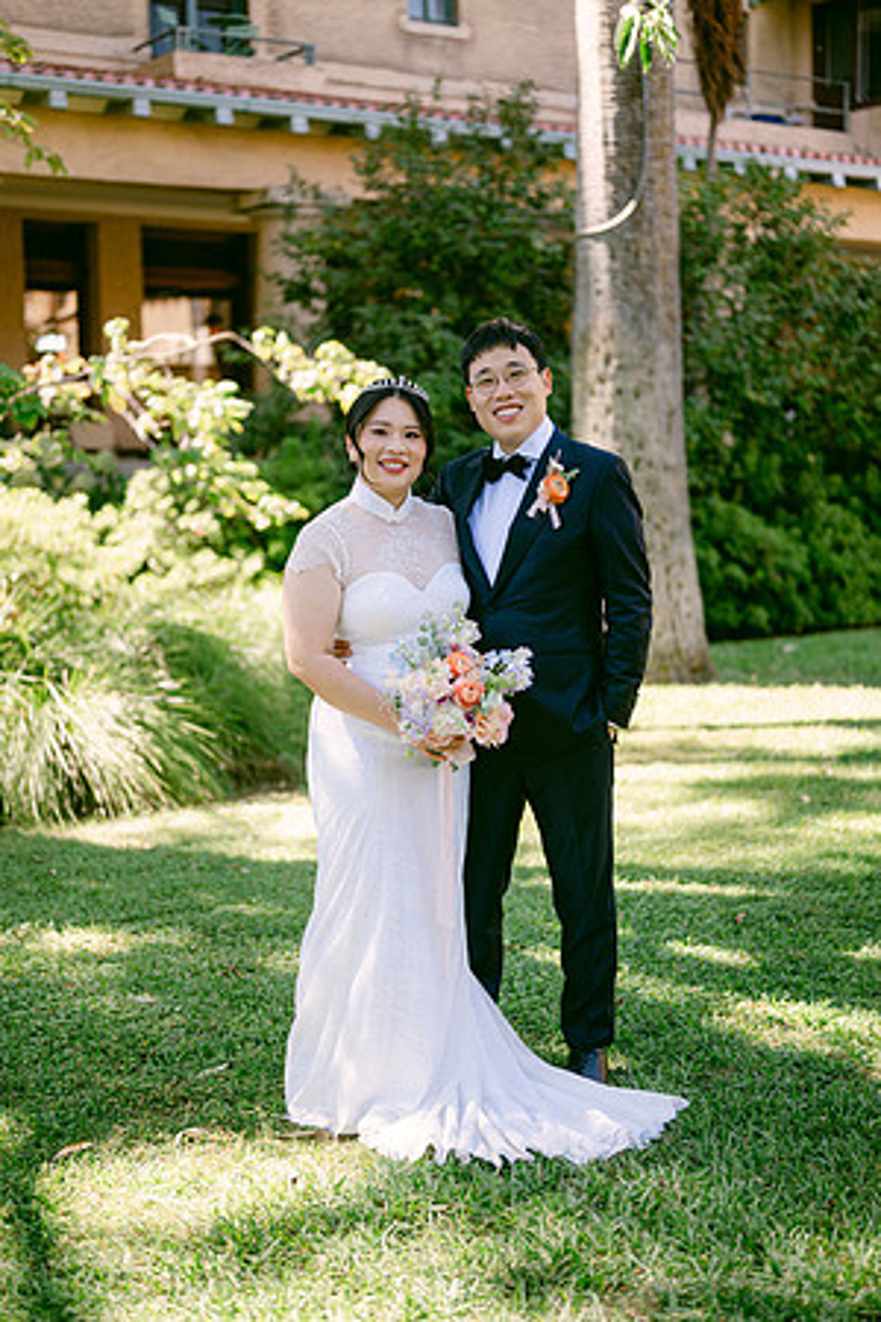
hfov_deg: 27.0
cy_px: 661
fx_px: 1835
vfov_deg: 39.6
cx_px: 440
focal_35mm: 50
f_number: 1.8
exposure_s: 1/500
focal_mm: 50
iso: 80
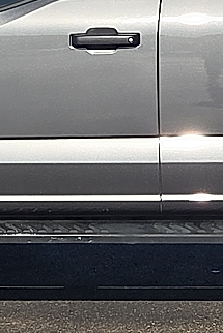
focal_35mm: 181
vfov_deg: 11.3
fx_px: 1680
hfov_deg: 7.6
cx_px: 204
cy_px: 52
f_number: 1.8
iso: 76
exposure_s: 1/10000
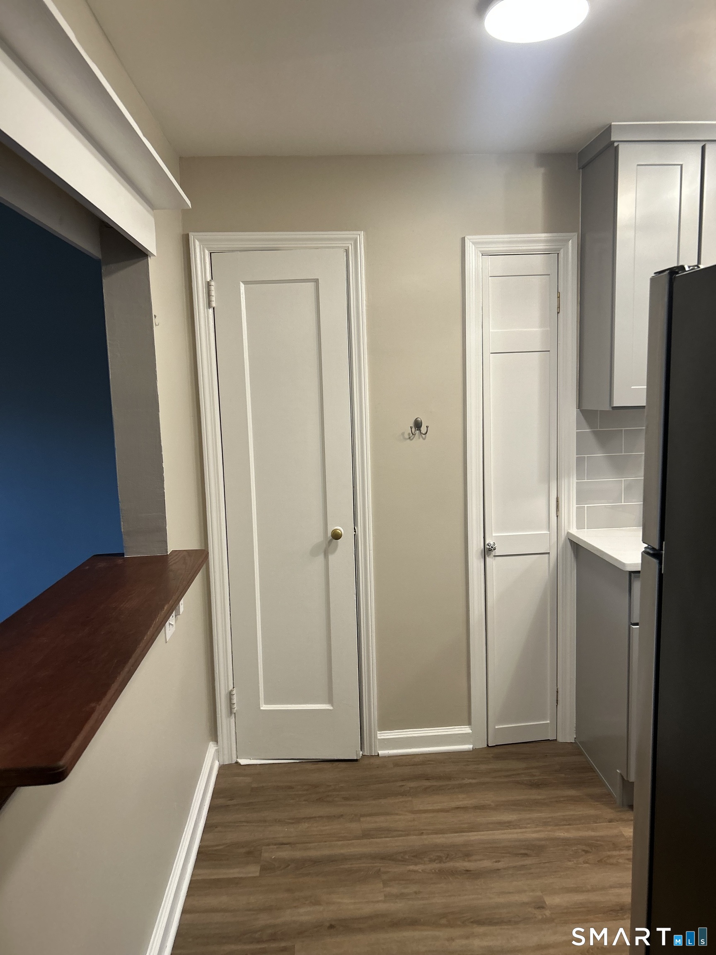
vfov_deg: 67.3
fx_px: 717
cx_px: 358
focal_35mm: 26
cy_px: 478
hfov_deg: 53.1
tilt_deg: -2.7
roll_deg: +1.4
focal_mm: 5.7
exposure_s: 1/60
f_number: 1.5
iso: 100
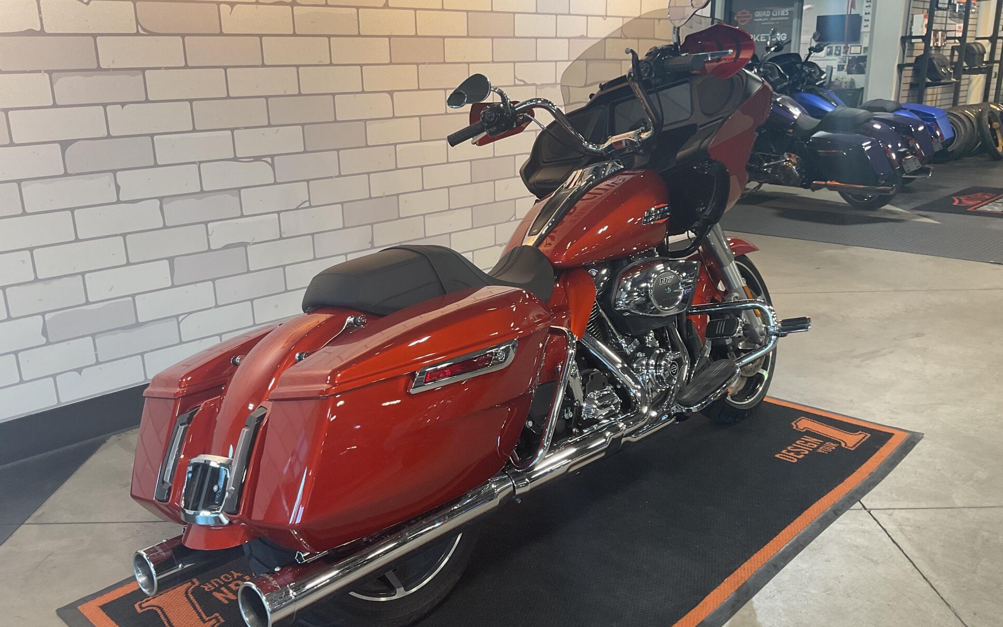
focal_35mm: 32
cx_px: 487
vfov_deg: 39.4
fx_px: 875
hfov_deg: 59.6
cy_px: 339
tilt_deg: -18.1
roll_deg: +2.7
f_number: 1.8
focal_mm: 3
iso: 50
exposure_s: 1/50
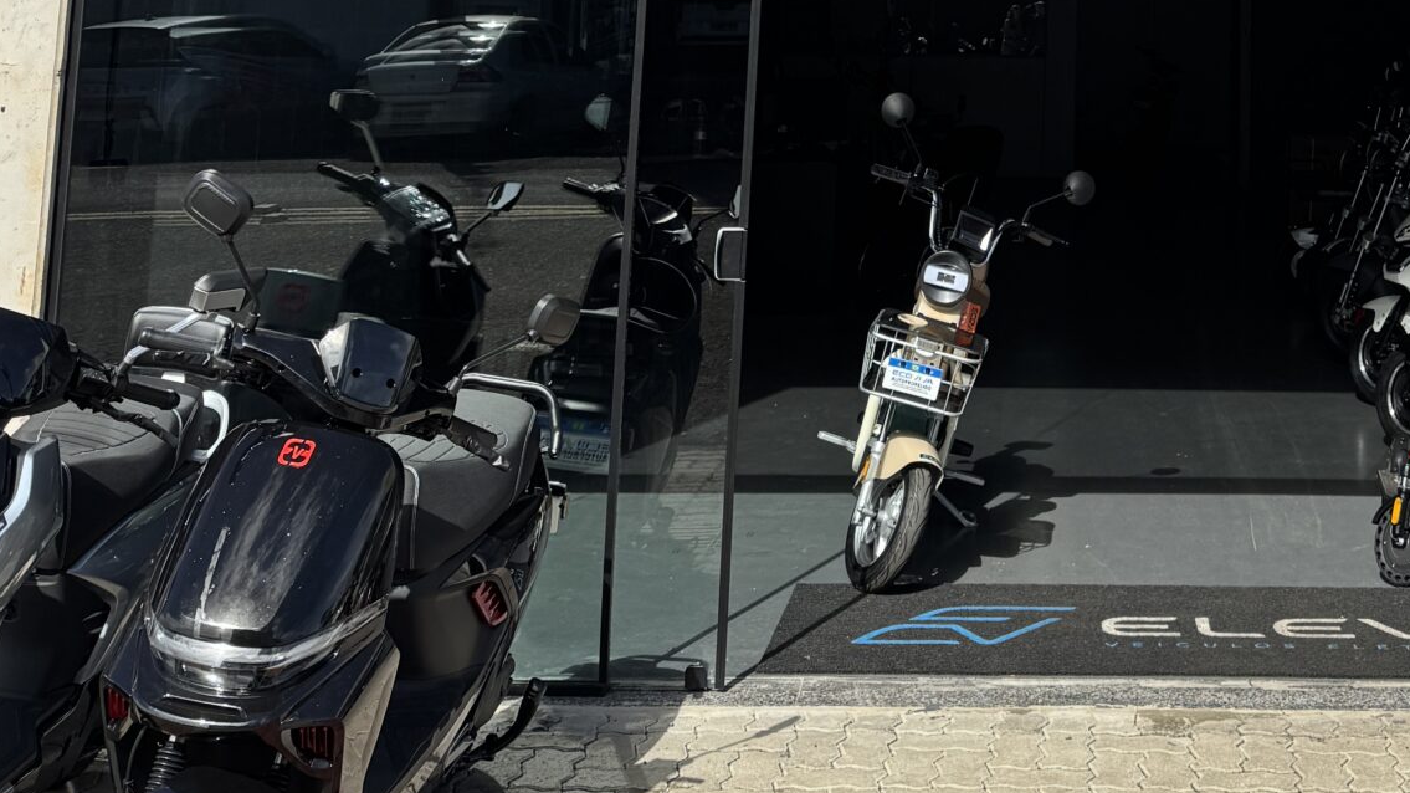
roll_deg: -0.7
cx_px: 1145
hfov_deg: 34.3
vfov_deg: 18.4
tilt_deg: +8.2
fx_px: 2206
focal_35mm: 59
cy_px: -347
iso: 80
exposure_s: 1/3597
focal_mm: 6.76
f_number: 1.78
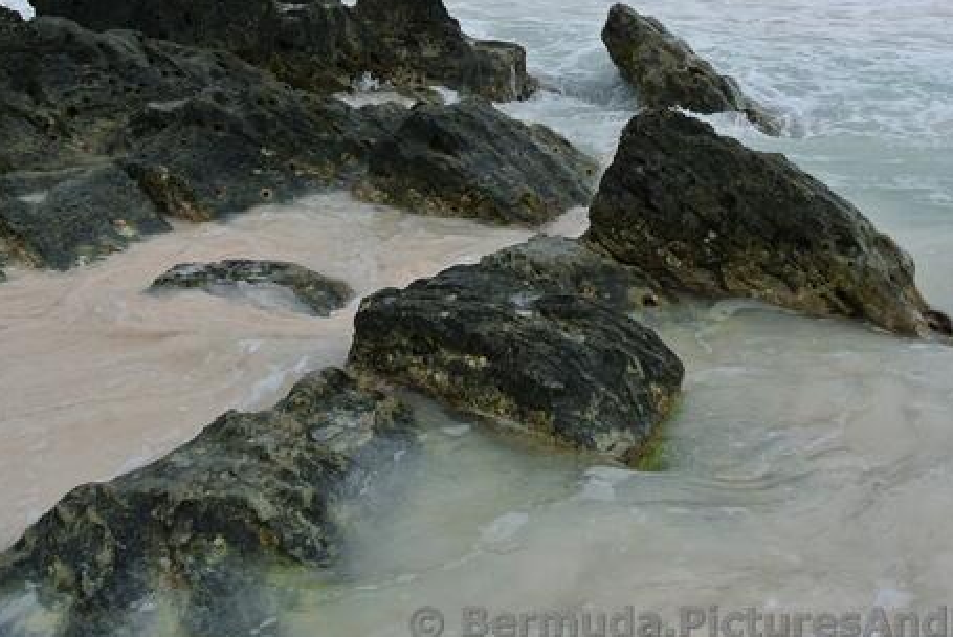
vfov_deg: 34.7
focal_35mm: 38
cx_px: 528
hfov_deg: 50.6
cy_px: 199
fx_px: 1007
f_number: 4.5
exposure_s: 1/400
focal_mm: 10
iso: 100
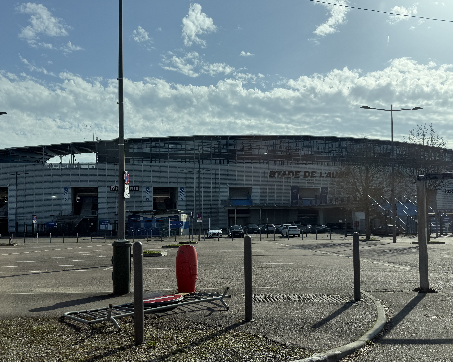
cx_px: 229
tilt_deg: +2.0
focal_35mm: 32
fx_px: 429
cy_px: 200
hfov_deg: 55.7
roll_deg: -0.3
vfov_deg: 45.7
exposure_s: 1/8130
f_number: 1.78
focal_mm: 6.76
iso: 80
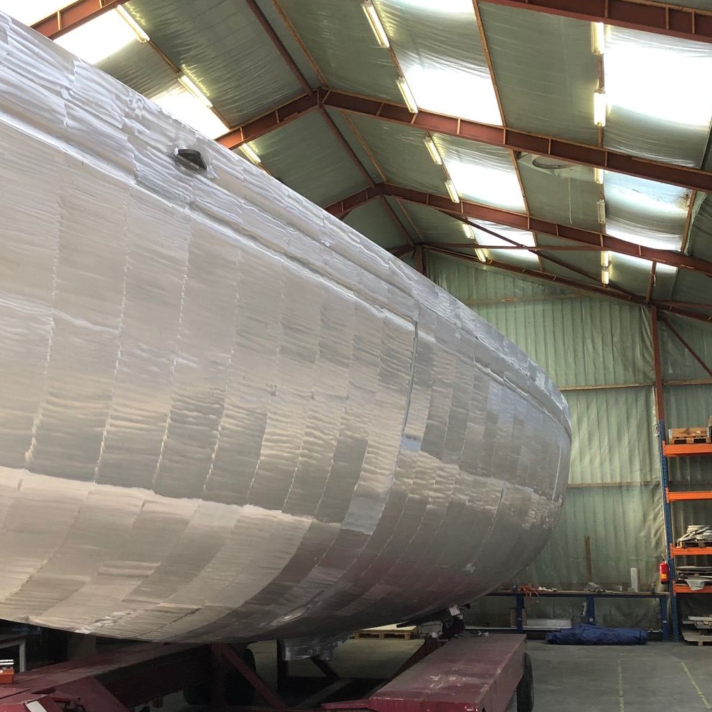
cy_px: 385
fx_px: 1164
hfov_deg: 33.7
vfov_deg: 34.0
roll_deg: +0.8
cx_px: 231
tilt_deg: +9.8
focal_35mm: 50
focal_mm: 3.99
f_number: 1.8
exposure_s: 1/50
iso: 25
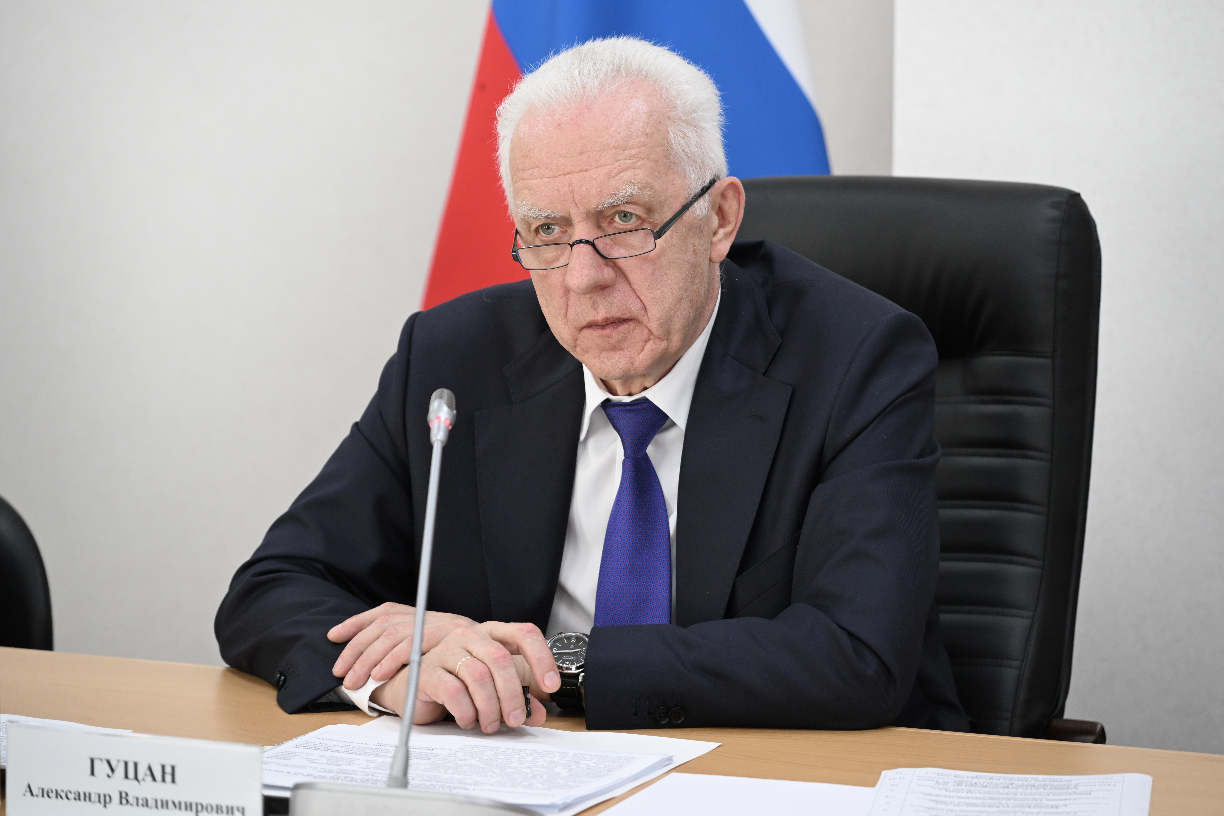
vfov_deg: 11.4
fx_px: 4080
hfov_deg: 17.1
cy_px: 408
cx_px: 612
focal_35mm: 120
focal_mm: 120
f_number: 4
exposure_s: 1/320
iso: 2000
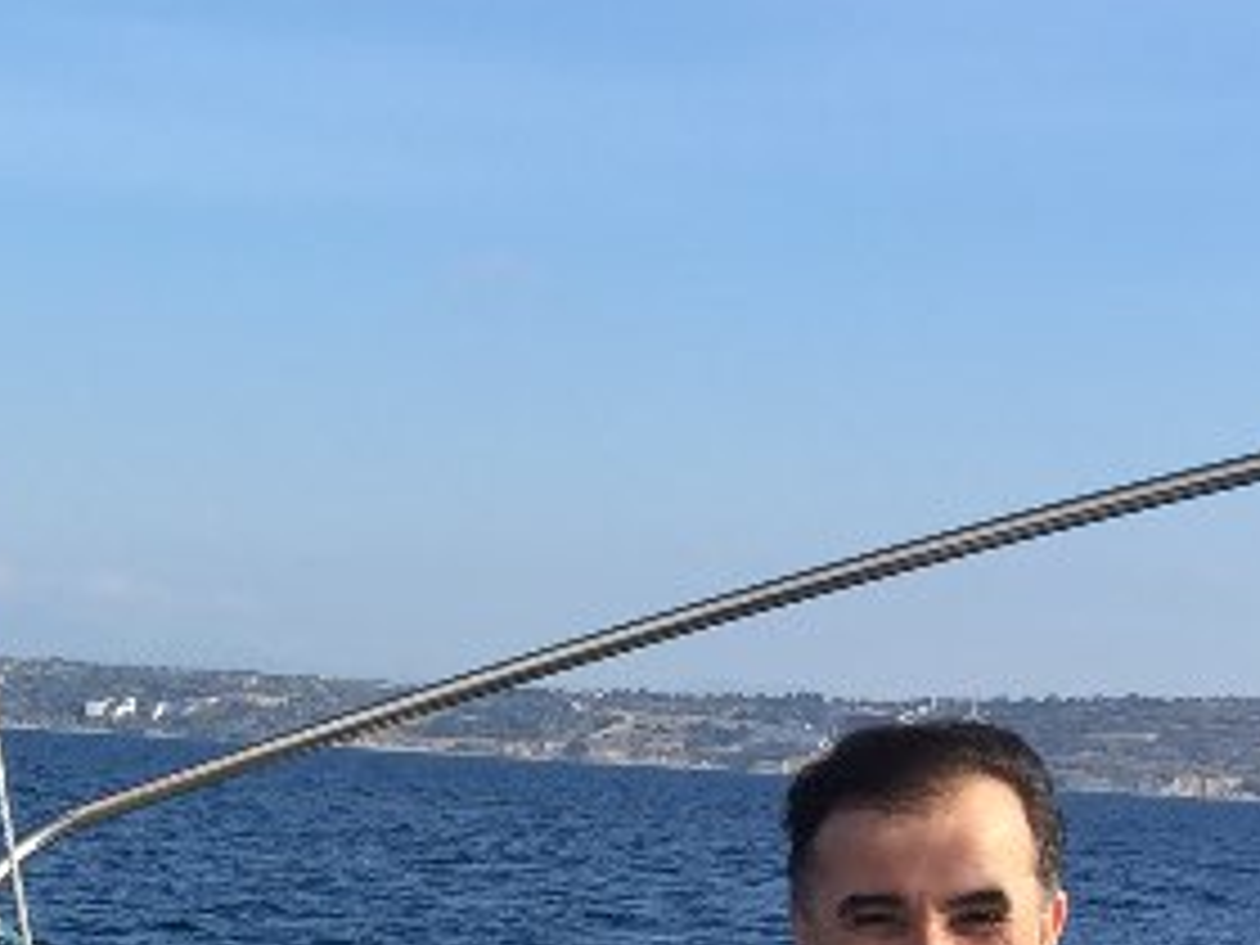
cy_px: 1251
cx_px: -333
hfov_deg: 17.5
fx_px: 3858
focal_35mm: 106
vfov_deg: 13.4
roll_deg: -3.1
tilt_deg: -6.7
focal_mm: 4.15
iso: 32
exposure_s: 1/1319
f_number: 2.2
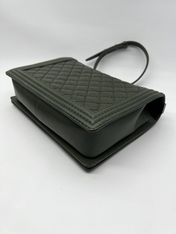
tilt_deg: -34.3
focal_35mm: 26
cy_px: 117
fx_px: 176
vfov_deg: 67.3
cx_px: 88
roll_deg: -0.5
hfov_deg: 53.1
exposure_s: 1/218
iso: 40
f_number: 1.5
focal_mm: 5.7
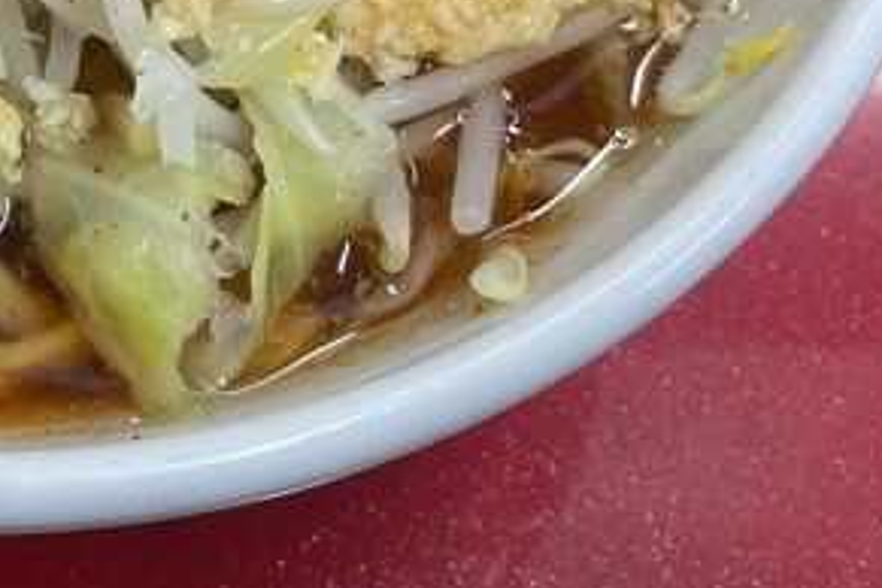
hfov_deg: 20.9
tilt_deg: -52.1
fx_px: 2278
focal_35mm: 93
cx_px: -88
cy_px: -339
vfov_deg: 13.7
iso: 100
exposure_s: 1/100
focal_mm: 4.2
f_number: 1.6
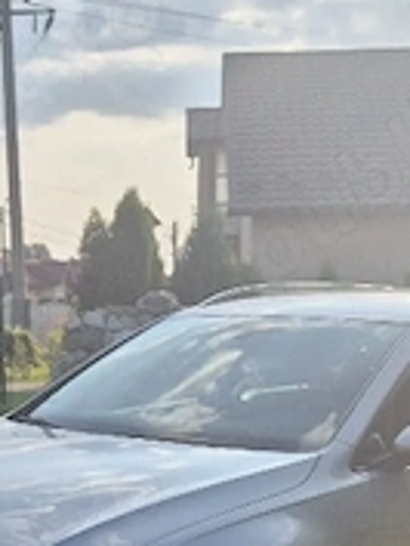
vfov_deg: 23.2
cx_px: 86
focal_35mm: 78
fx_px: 1230
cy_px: 629
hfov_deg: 18.8
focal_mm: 5.4
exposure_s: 1/2500
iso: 25
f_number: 1.8
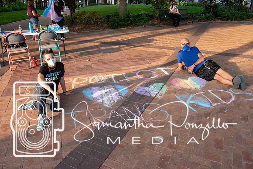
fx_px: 190
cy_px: 84
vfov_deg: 48.0
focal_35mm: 27
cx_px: 126
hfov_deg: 67.4
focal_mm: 18
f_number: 8
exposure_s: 1/80
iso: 400
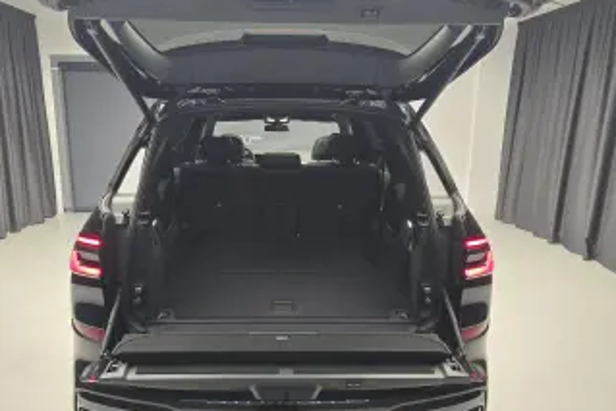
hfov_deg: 67.2
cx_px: 276
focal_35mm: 27
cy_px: 205
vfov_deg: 48.0
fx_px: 462
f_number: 1.7
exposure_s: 1/100
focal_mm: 6.3
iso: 320
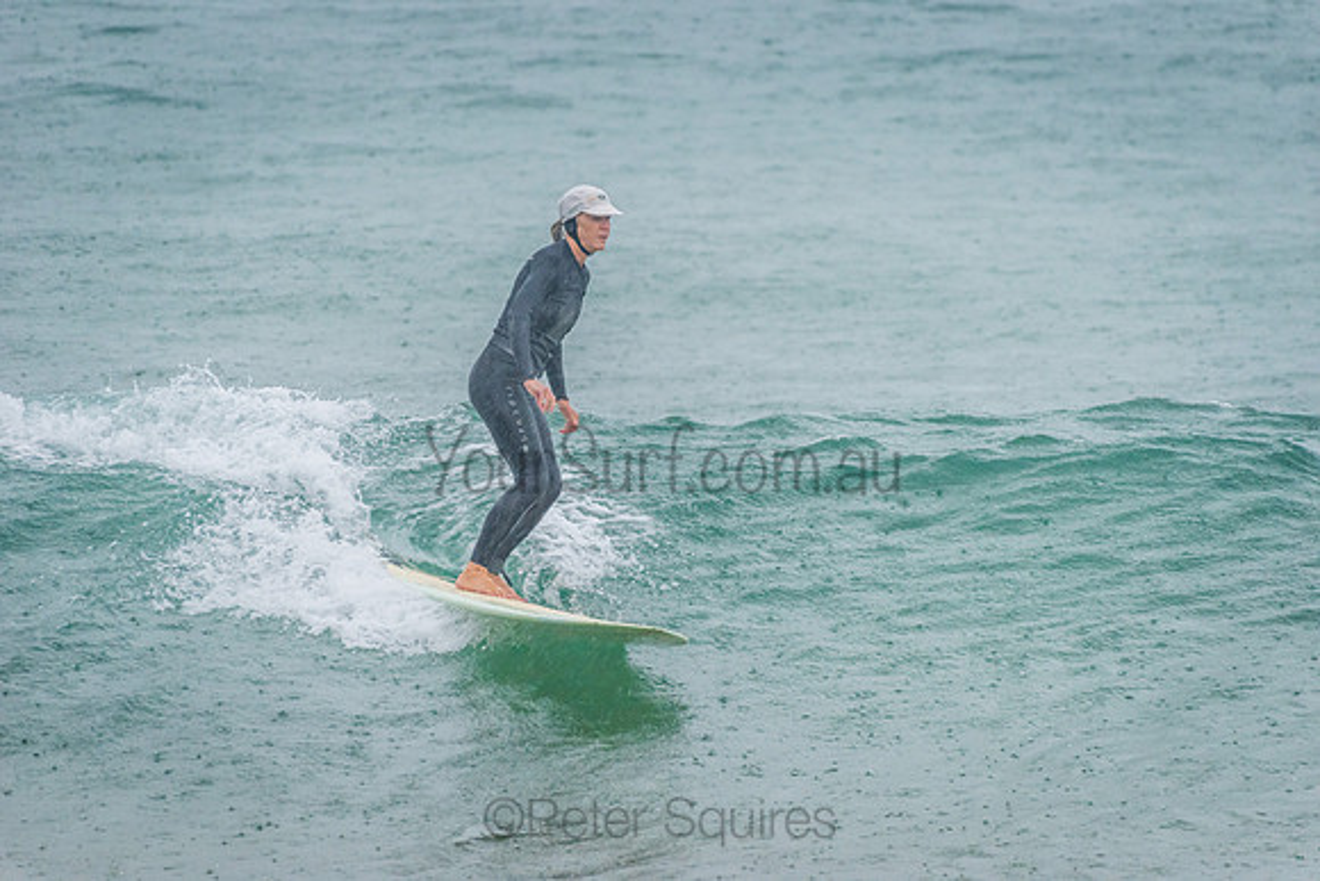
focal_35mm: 500
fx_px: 18337
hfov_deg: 4.1
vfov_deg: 2.8
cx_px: 660
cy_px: 440
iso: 1100
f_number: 5.6
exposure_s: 1/320
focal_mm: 500
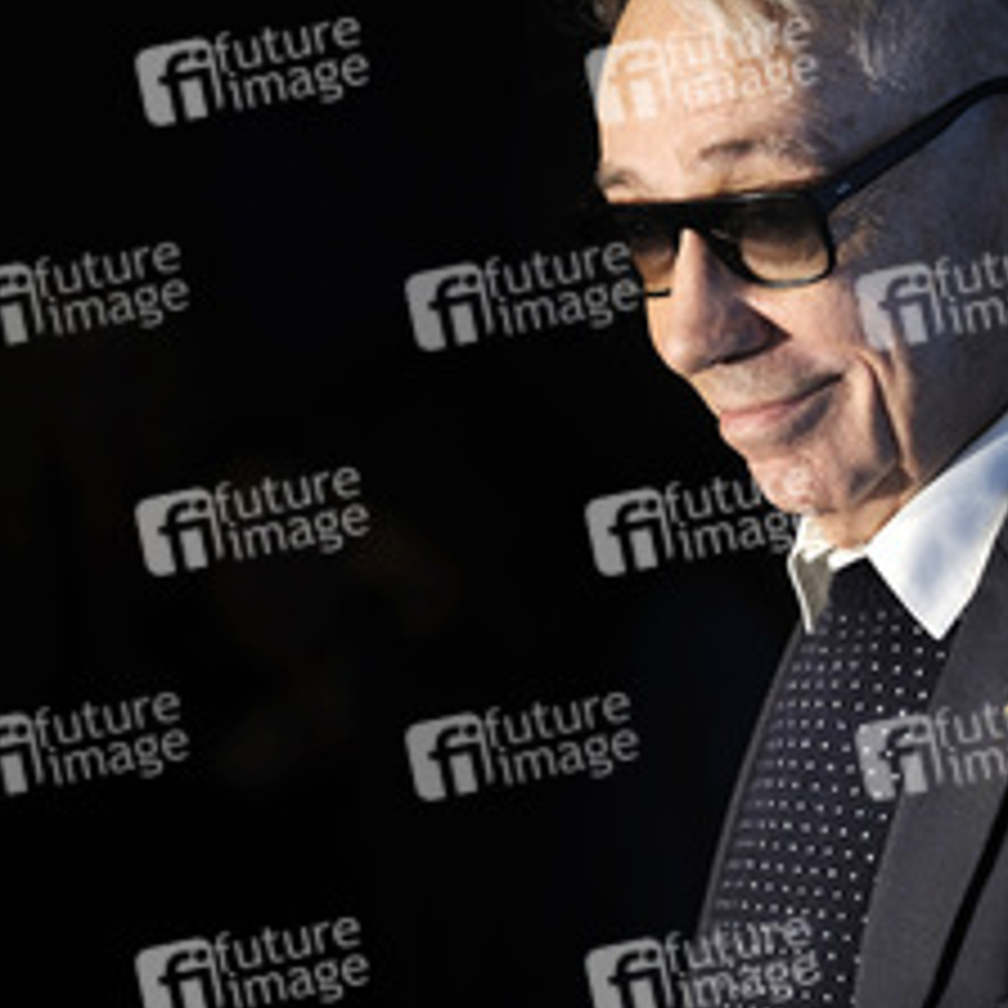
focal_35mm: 239
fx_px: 7874
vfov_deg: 7.3
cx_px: 580
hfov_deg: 7.3
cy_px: 410
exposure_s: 1/320
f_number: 5
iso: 200
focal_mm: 140
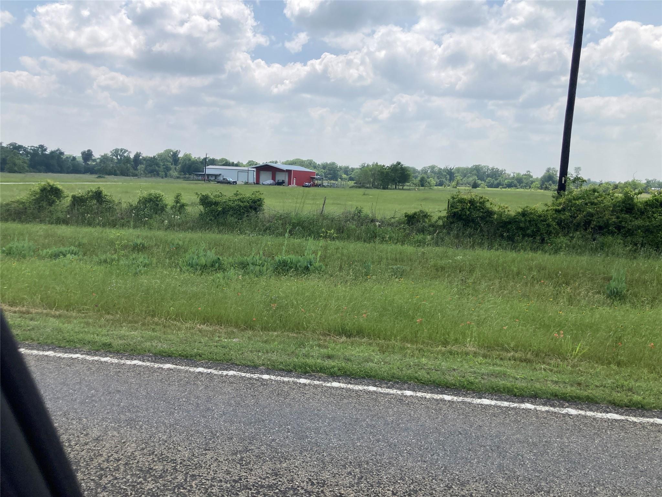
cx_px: 331
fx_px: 535
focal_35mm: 28
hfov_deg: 63.4
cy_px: 248
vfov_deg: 49.7
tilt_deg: -3.9
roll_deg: +2.1
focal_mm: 3.99
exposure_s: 1/2857
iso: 25
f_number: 1.8
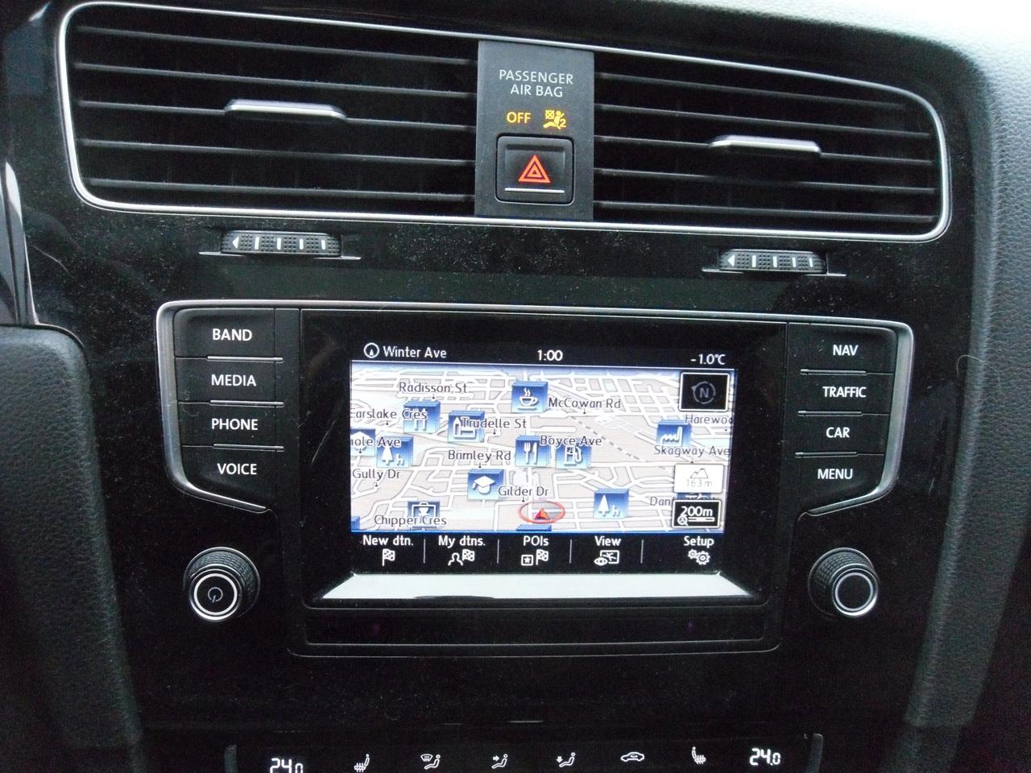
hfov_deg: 52.6
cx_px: 516
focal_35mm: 35
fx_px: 1042
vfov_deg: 40.7
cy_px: 386
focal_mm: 6.3
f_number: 3.5
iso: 800
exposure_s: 1/20
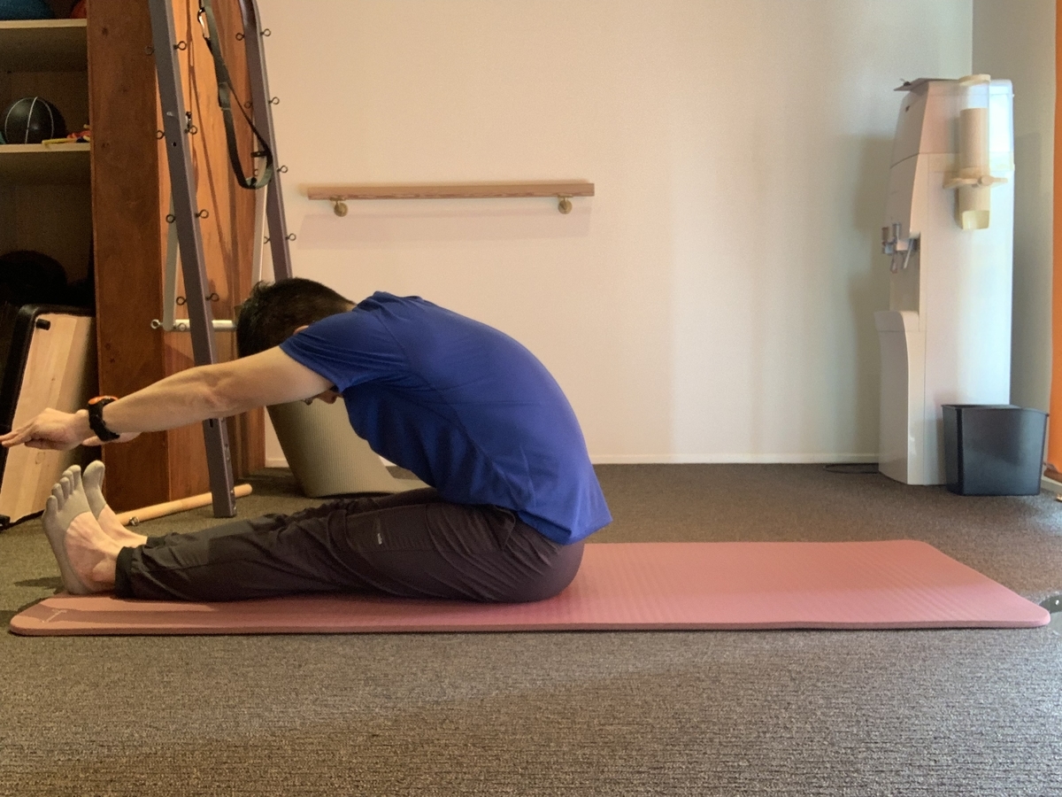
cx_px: 531
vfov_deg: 44.2
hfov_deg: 56.8
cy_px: 398
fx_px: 982
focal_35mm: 32
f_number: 2.2
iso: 200
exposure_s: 1/50
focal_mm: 2.87
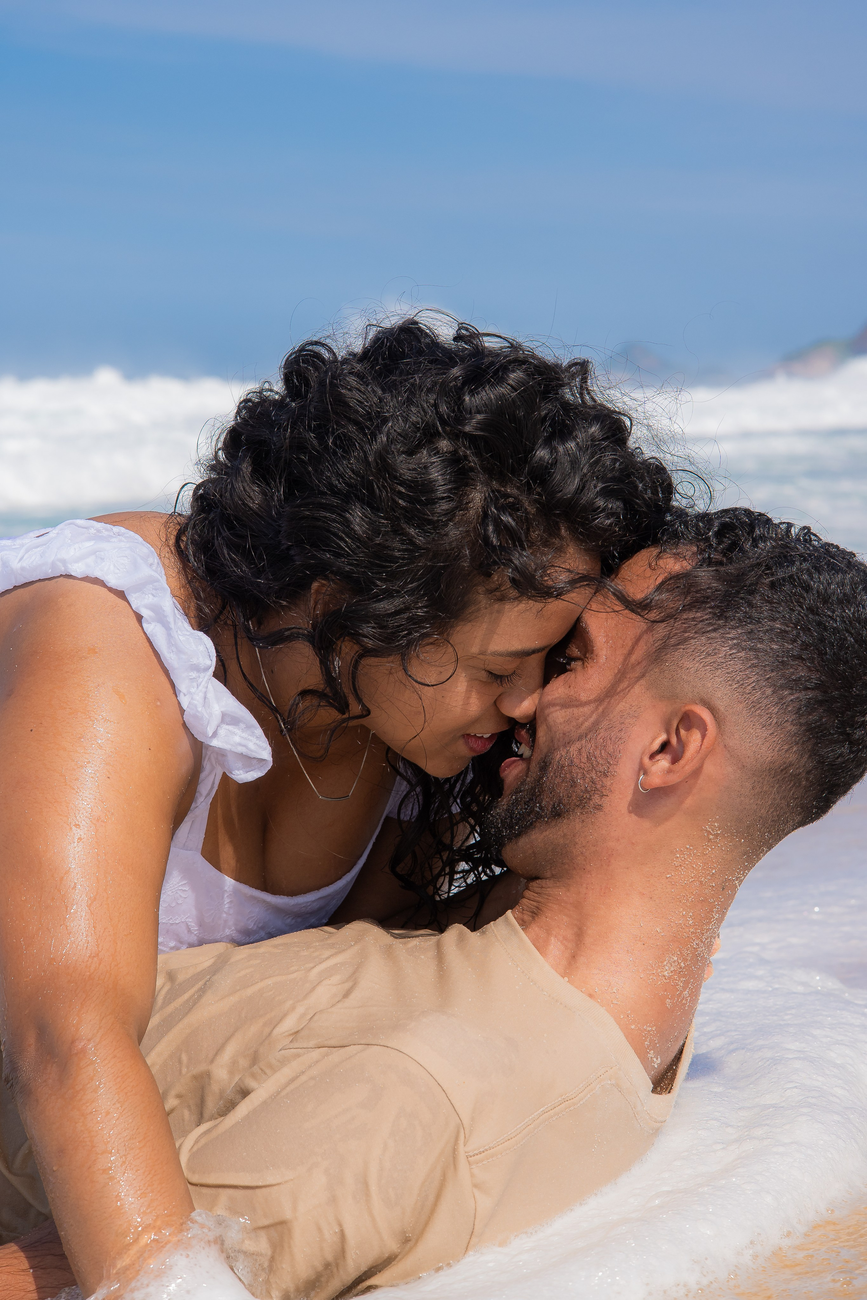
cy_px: 650
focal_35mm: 84
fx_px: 3034
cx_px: 434
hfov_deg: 16.3
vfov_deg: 24.2
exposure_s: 1/640
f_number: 7.1
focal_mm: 56
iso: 160
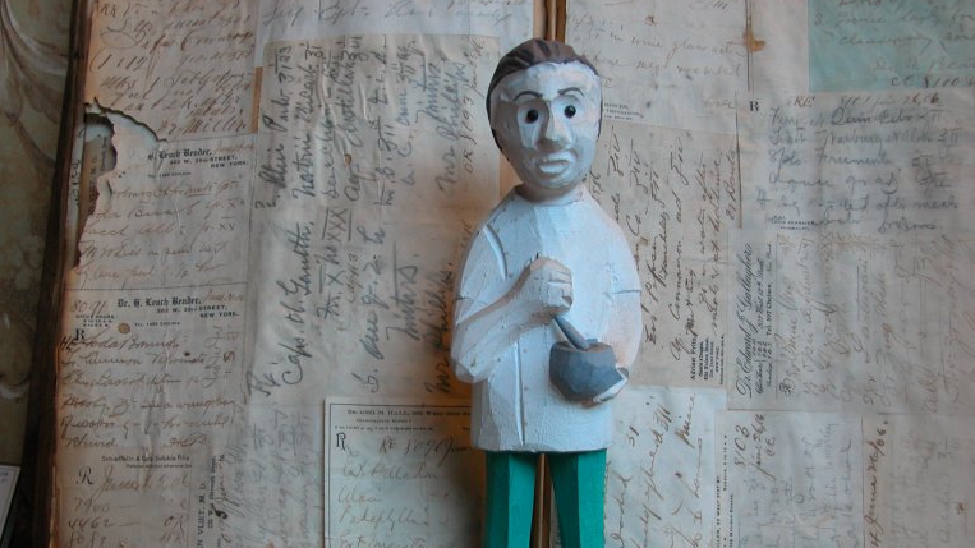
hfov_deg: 50.5
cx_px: 468
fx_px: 1034
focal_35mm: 40
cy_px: 368
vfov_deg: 29.5
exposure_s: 1/27.2
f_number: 2.8
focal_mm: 8.9
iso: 100
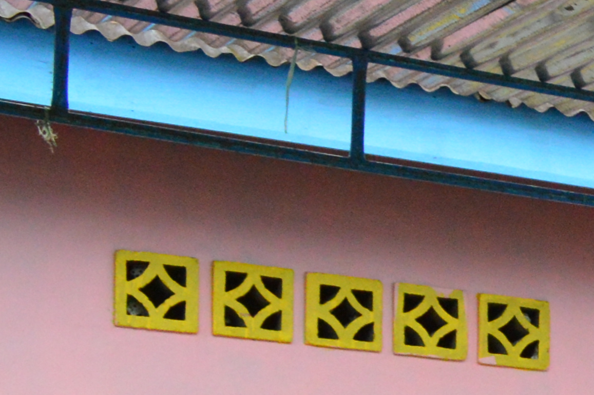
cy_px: 771
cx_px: 1429
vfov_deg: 8.4
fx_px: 2571
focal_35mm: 156
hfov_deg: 11.1
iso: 1600
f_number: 5.6
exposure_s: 1/800
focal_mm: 20
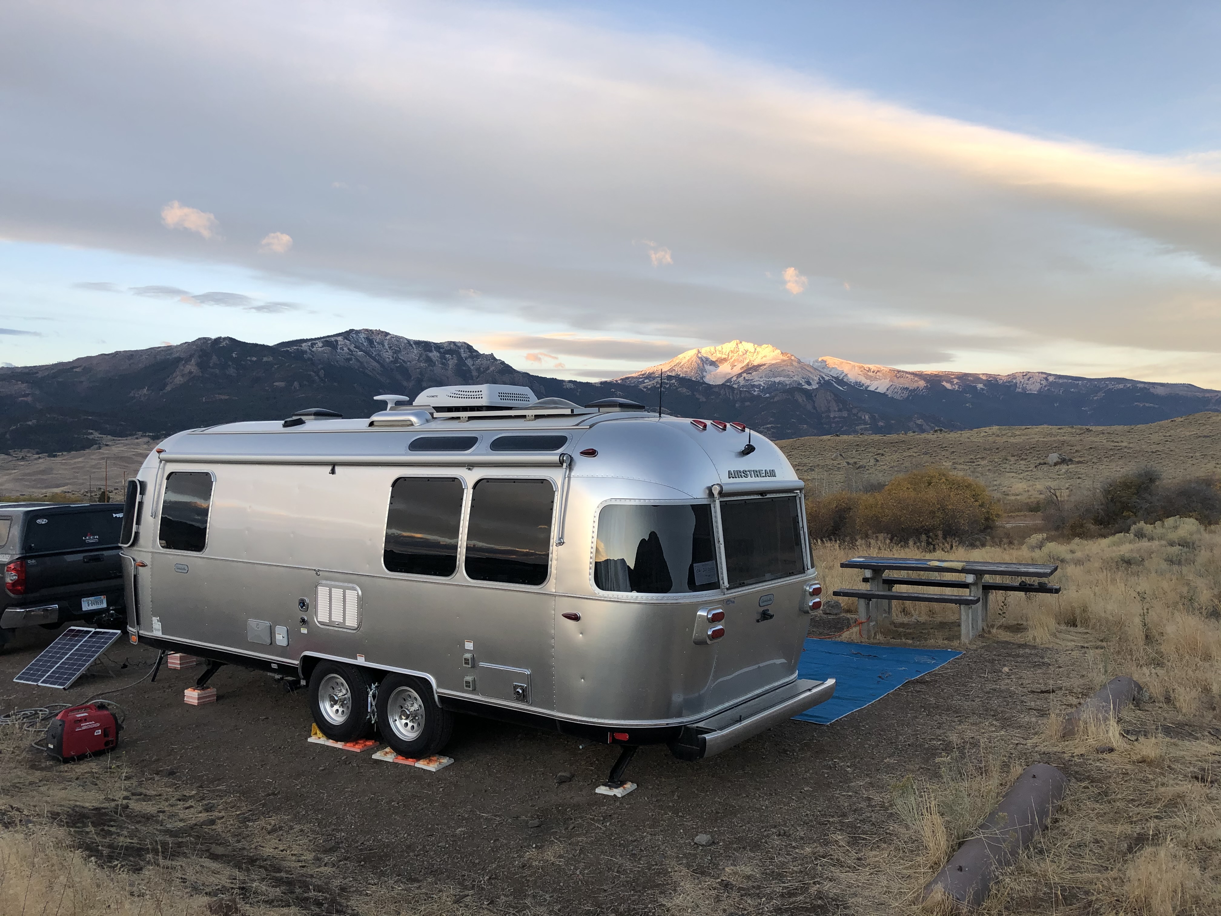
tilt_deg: +1.6
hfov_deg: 63.4
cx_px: 610
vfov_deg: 49.7
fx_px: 988
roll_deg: +0.1
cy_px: 458
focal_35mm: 28
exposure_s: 1/173
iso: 20
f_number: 1.8
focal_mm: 4
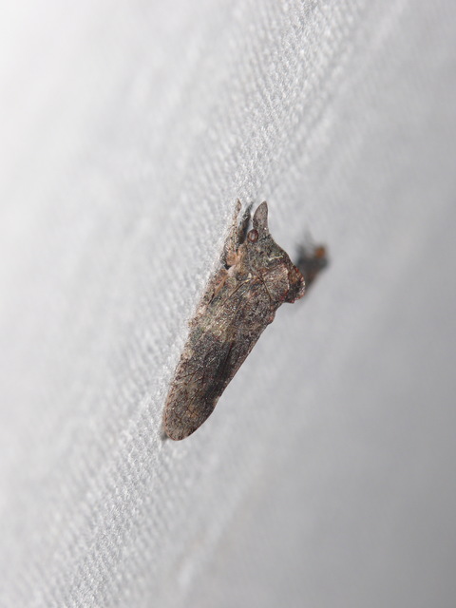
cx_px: 228
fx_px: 7377
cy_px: 304
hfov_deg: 3.5
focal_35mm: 420
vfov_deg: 4.7
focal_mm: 88.8
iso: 100
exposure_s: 1/320
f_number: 11
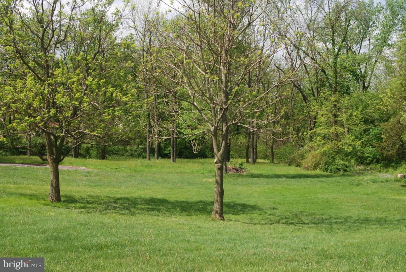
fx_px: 474
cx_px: 203
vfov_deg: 32.0
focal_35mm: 42
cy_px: 136
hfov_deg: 46.3
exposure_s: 1/200
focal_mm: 28
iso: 100
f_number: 7.1
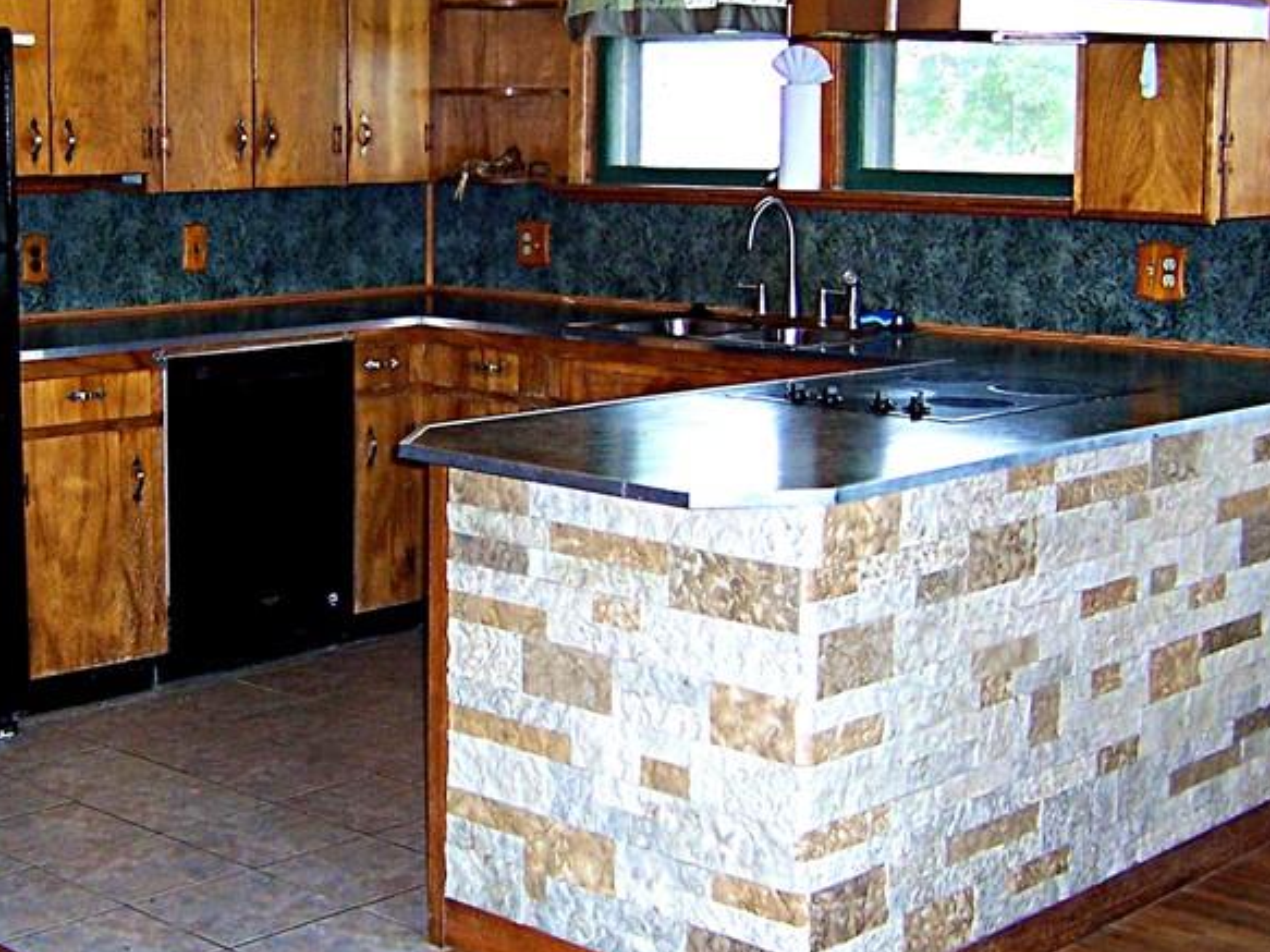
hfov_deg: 32.9
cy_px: 379
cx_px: 412
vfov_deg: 25.2
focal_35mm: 58
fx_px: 2127
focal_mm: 5.5
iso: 140
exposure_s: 1/60
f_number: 2.8
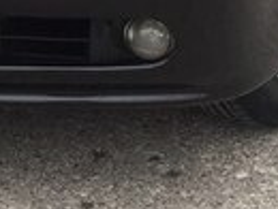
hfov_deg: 13.2
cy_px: -176
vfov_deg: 9.6
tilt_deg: -9.3
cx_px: -17
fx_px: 1183
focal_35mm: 147
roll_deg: -1.5
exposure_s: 1/302
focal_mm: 4.15
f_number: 2.2
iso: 32
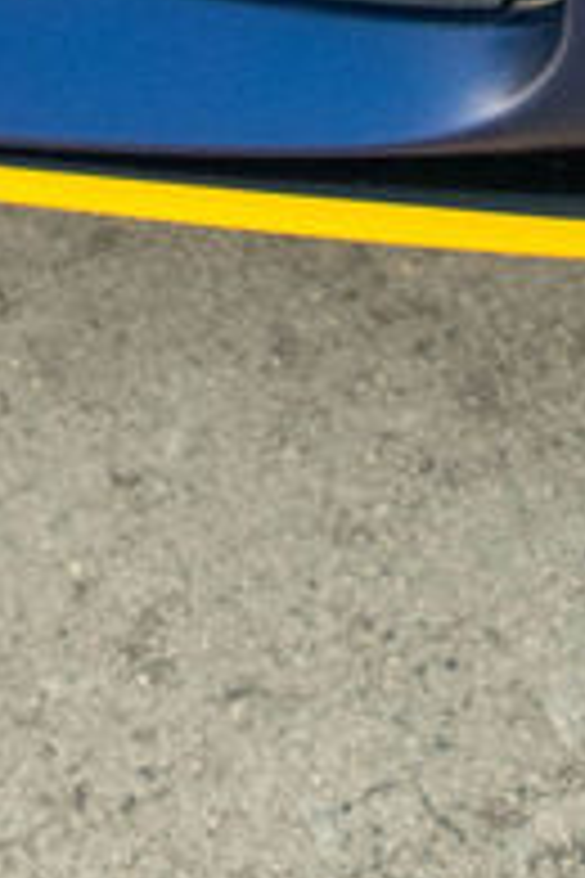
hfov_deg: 5.2
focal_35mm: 260
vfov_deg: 6.9
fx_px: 6337
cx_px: 819
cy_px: -1981
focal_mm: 22
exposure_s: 1/1000
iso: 640
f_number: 4
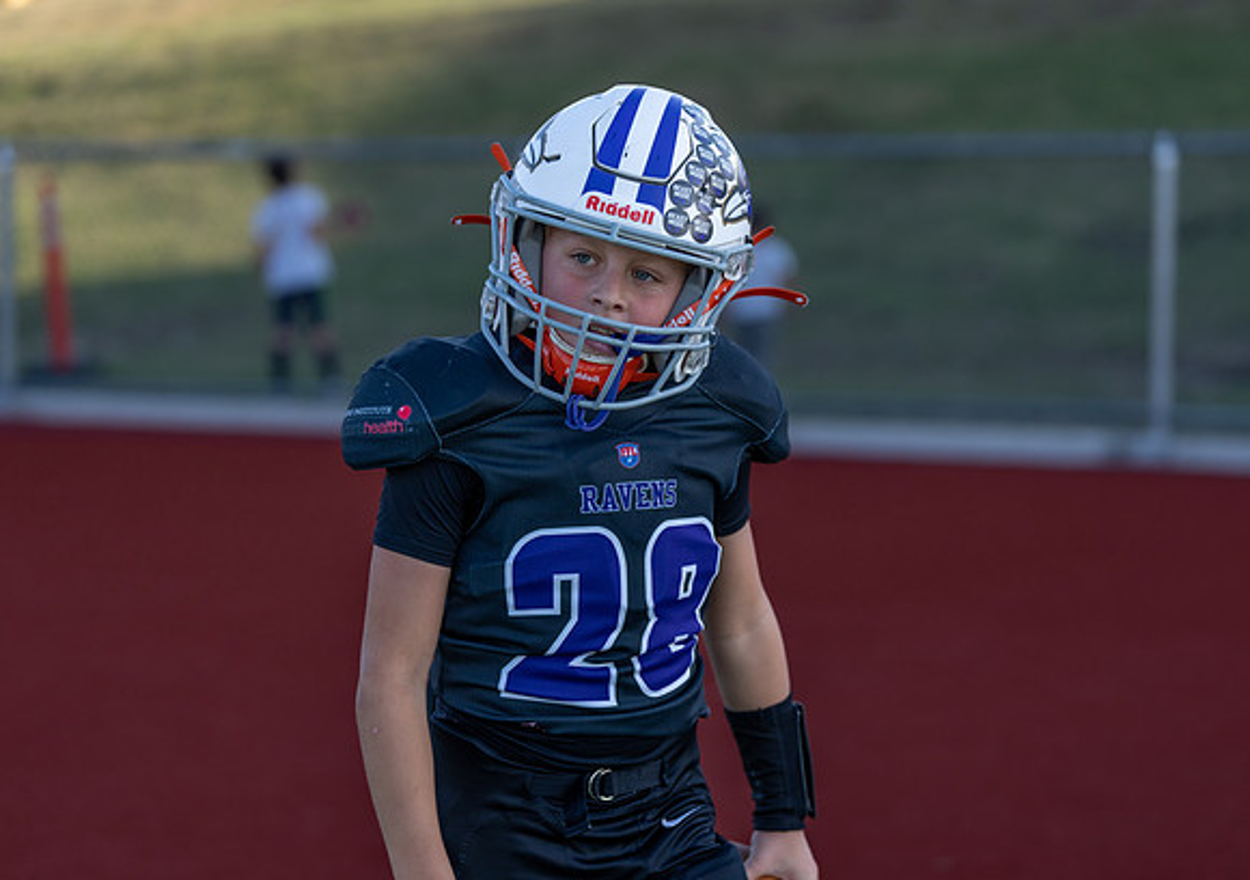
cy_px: 421
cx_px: 660
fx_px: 3897
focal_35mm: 110
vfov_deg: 12.9
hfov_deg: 18.2
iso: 100
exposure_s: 1/1250
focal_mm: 98
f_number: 2.8
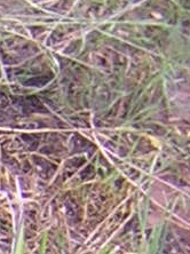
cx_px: -481
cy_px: 709
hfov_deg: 5.2
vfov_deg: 7.0
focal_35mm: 260
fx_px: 1906
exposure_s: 1/40.4
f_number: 2.6
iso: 100
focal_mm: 4.7
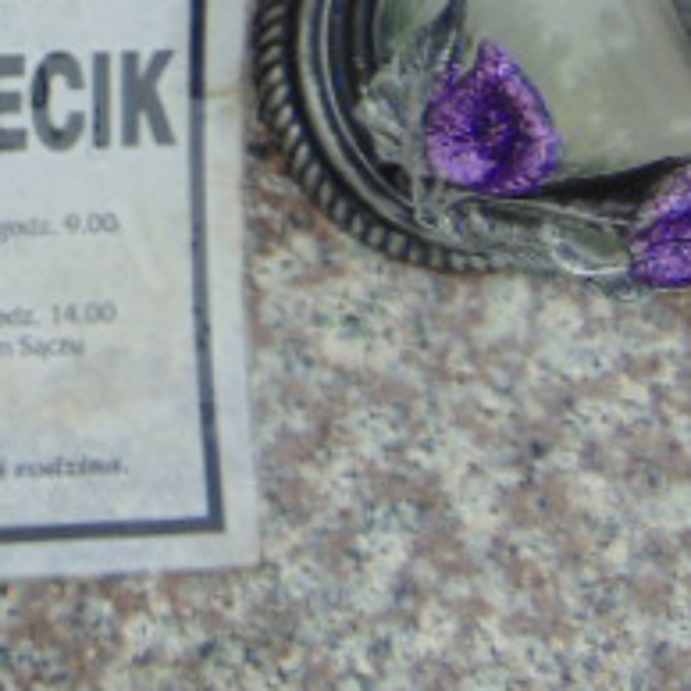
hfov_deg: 20.2
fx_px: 1649
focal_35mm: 73
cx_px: -356
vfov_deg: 23.1
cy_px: 71
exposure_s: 1/160
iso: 80
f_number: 3
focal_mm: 4.5
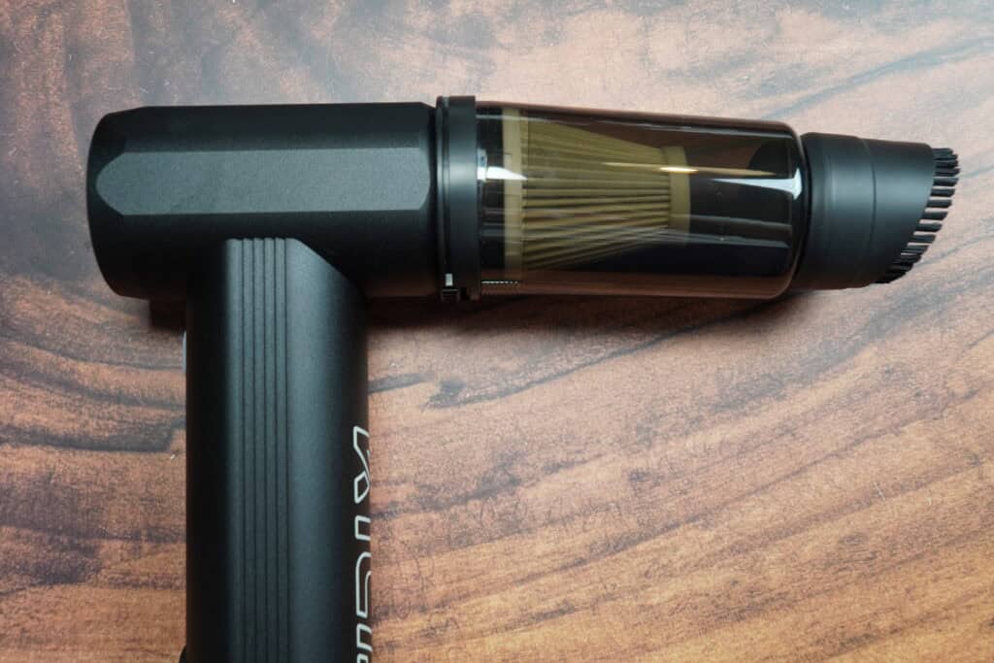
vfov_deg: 35.5
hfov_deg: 51.3
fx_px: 1035
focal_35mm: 38
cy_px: 332
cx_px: 497
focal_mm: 25
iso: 500
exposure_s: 1/40
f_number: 5.6
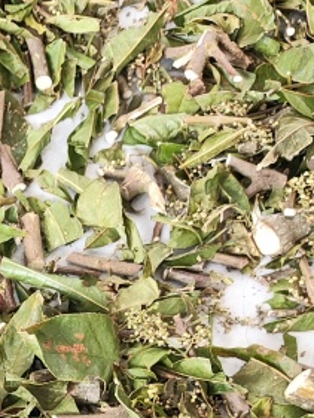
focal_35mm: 91
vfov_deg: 19.3
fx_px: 1100
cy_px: 594
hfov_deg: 15.0
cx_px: -165
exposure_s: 1/50
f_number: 1.8
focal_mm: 4.68
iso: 191
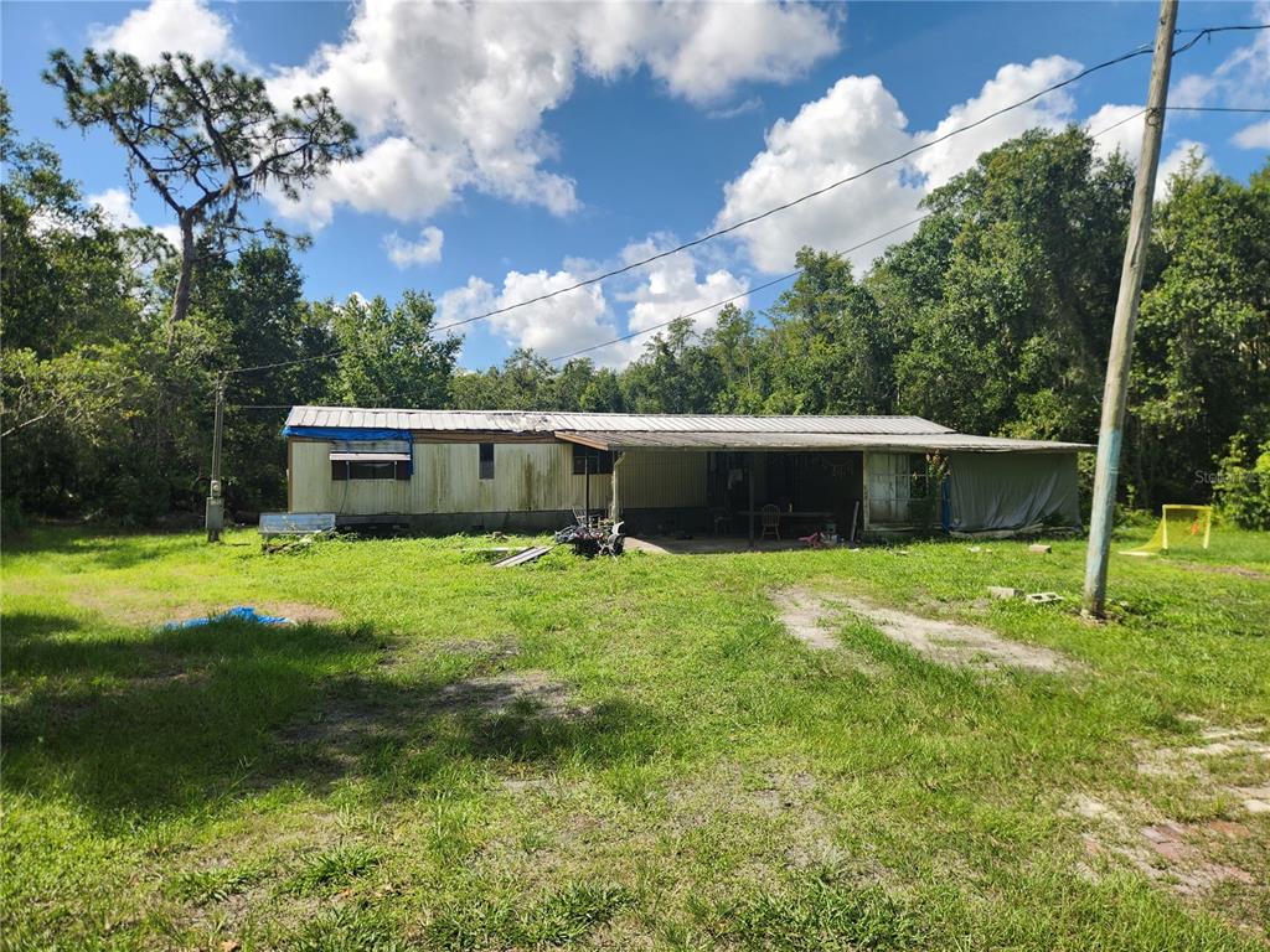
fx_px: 844
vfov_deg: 58.9
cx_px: 635
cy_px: 476
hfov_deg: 73.9
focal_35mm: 23
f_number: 1.8
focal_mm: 5.4
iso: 20
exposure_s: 1/1145
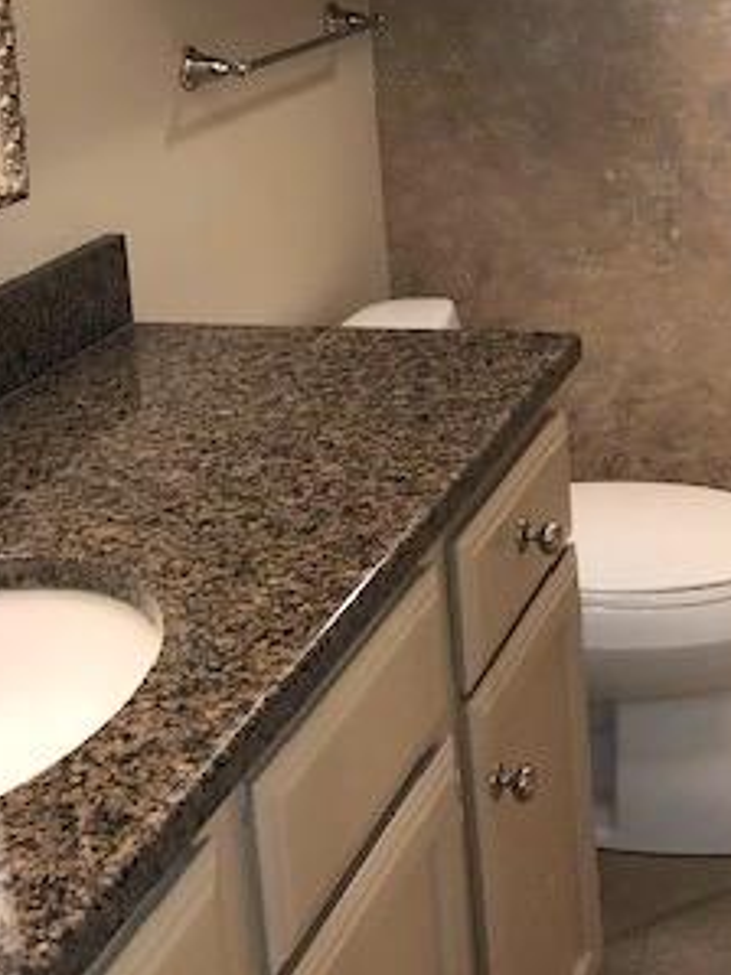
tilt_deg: -7.5
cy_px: 91
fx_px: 1691
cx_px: 552
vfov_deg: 30.7
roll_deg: +3.6
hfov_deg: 24.1
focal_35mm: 60
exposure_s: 1/20
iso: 40
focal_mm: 4
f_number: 1.8
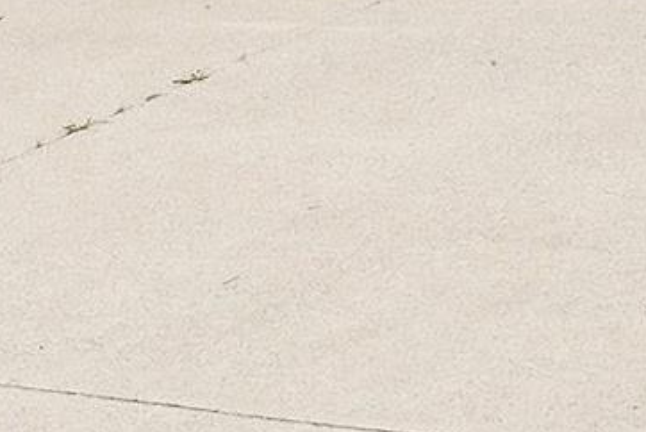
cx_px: 612
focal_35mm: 207
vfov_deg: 6.3
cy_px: -701
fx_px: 3717
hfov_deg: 9.9
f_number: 5
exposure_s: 1/1250
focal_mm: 20
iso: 100
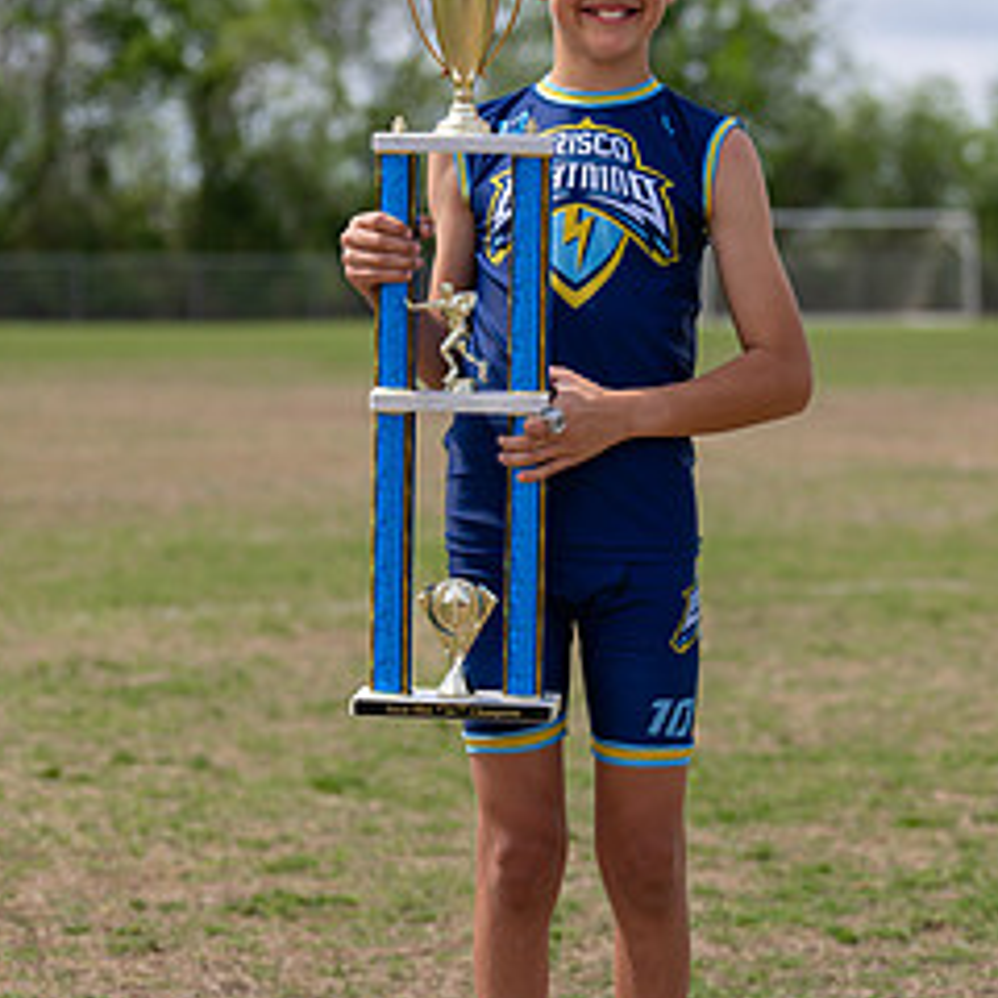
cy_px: 503
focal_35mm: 145
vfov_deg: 12.0
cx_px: 571
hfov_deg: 12.0
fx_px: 4730
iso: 100
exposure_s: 1/2000
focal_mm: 70
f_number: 2.8
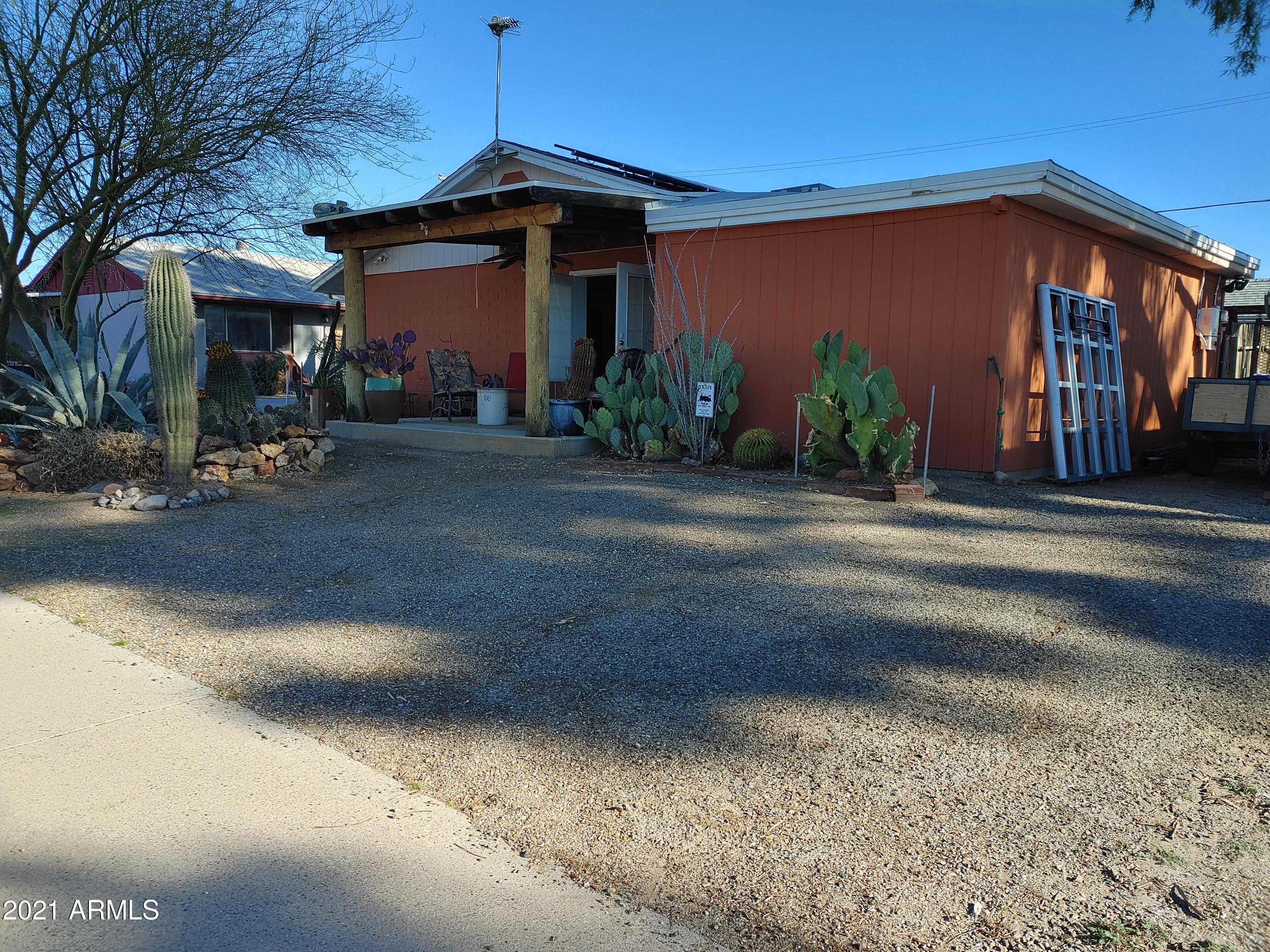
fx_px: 954
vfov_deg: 53.1
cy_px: 476
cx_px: 635
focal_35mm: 26
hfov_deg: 67.3
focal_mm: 5.58
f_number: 1.8
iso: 50
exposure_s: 1/1075
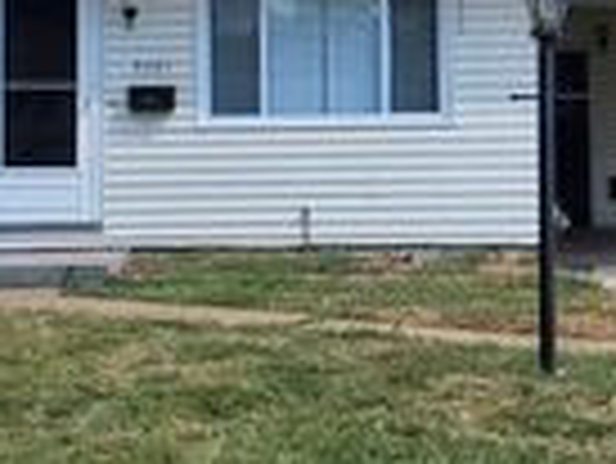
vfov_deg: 17.4
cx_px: 292
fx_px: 1496
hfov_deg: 23.3
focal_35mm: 84
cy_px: 88
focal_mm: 6.4
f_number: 1.8
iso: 12
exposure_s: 1/1457
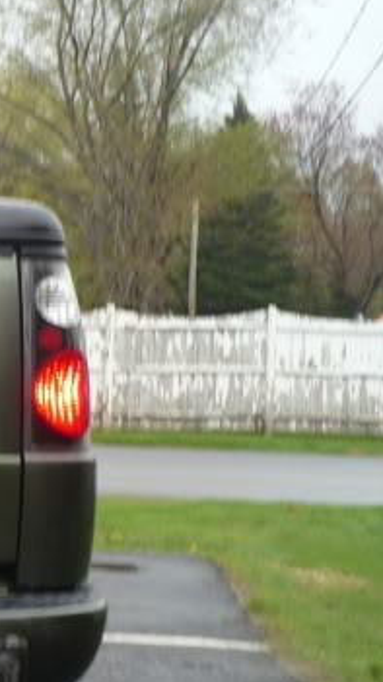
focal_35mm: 92
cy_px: 404
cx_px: -373
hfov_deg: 11.8
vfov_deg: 23.1
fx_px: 1664
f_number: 2.8
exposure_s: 1/30
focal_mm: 6.1
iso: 100
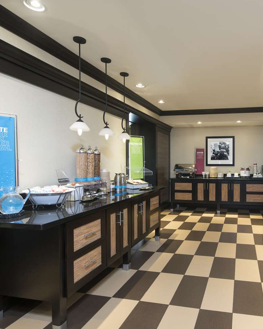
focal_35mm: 23
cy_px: 163
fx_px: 224
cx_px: 197
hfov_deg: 57.8
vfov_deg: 72.6
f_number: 10
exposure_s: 1.3
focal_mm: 16
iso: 100
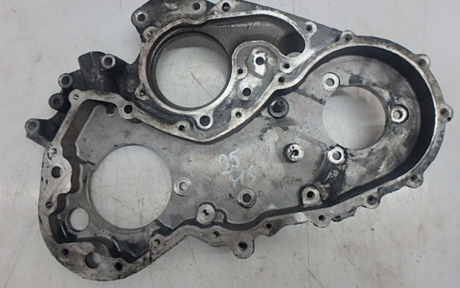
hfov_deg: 77.1
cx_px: 233
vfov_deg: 53.0
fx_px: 288
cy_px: 137
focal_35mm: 23
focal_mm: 3.7
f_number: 3.5
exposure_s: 1/40
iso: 200
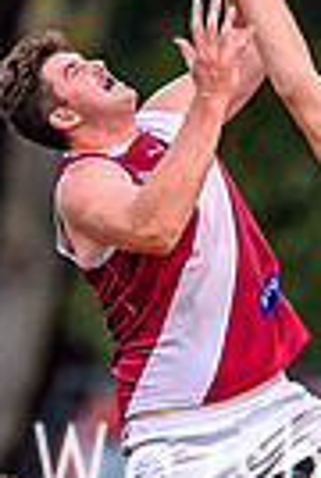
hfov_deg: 0.5
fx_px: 39850
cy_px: 460
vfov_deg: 0.7
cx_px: 442
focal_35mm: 2995
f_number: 4
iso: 1250
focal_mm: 500
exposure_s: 1/1600
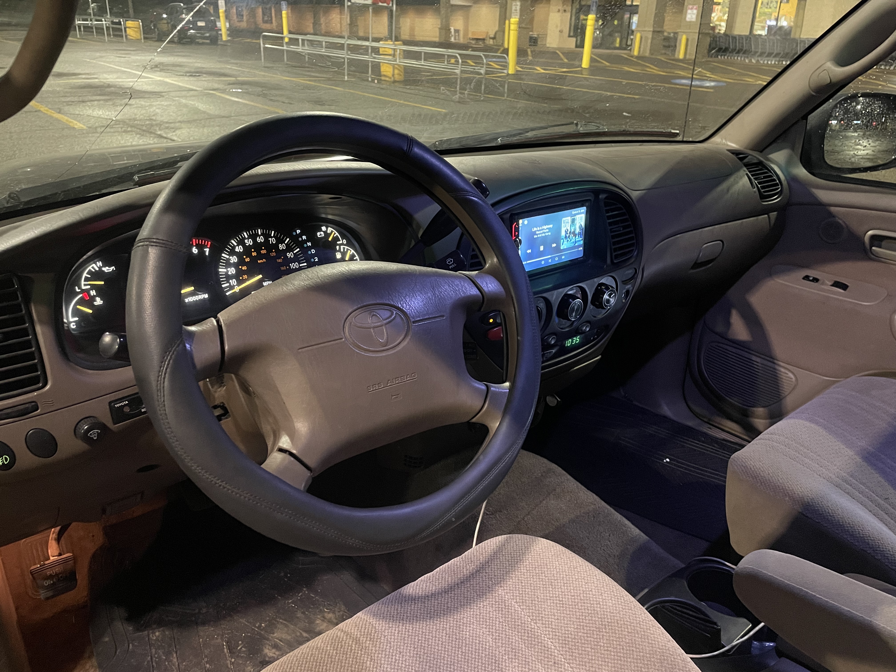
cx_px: 448
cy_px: 336
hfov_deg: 67.3
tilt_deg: -23.7
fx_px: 673
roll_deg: -2.2
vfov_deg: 53.1
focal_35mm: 26
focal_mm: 4.2
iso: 1000
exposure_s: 1/30
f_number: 1.6
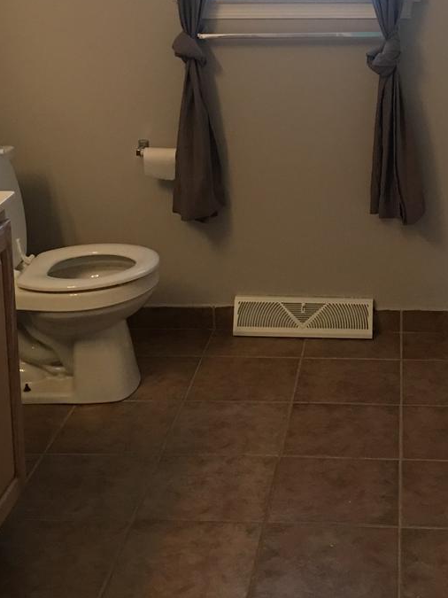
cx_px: 308
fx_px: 1139
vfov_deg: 28.7
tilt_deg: -10.4
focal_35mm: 66
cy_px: 117
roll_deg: +0.7
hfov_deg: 22.1
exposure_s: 1/15
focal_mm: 4.15
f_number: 2.2
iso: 80
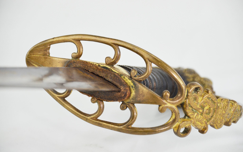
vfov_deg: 6.4
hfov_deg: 10.2
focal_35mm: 207
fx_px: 1368
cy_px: 76
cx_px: 122
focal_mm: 135
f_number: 5.6
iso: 560
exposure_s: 1/250
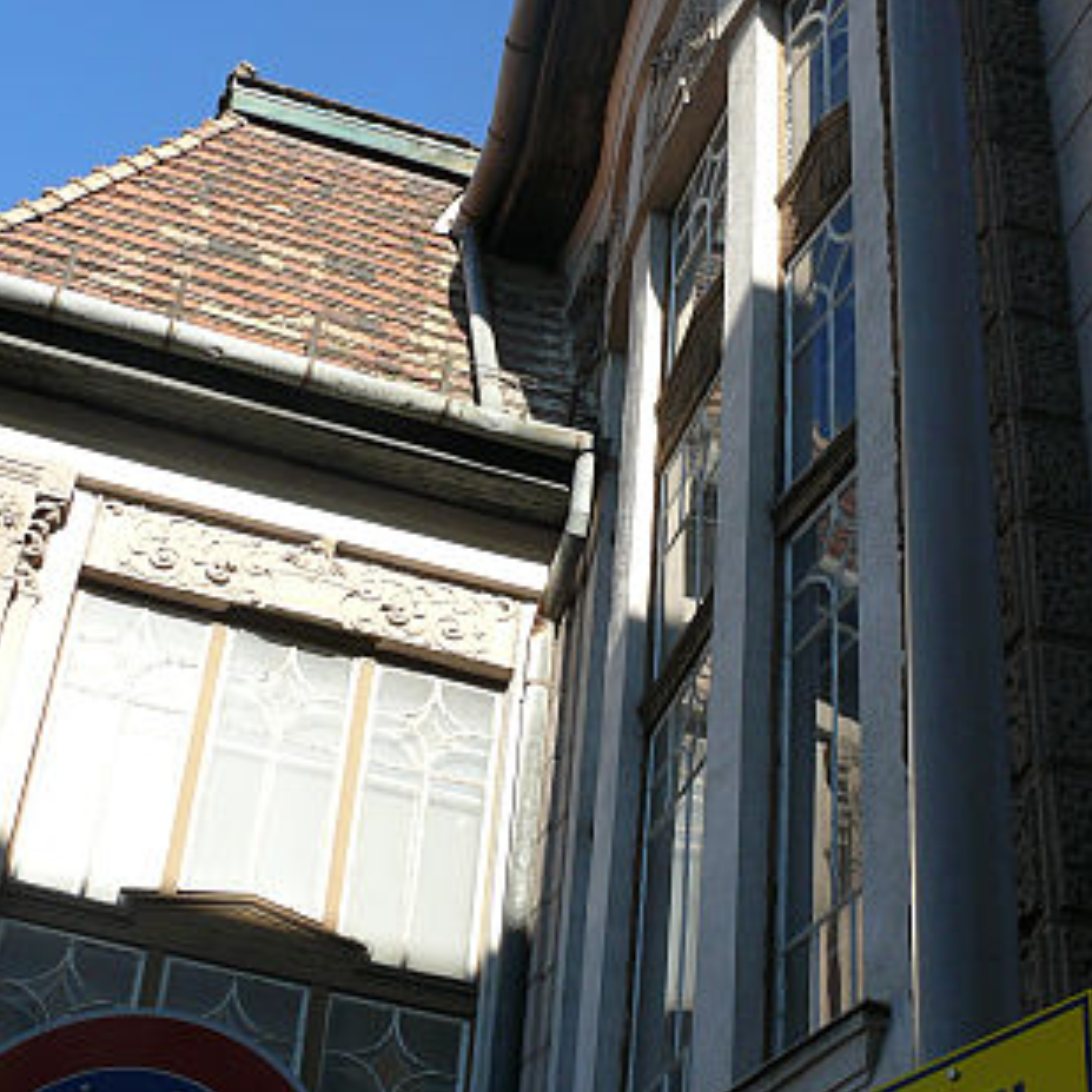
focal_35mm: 60
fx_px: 2141
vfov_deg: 28.6
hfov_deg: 28.6
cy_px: 523
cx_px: 569
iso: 100
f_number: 5.6
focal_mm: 7.4
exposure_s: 1/250
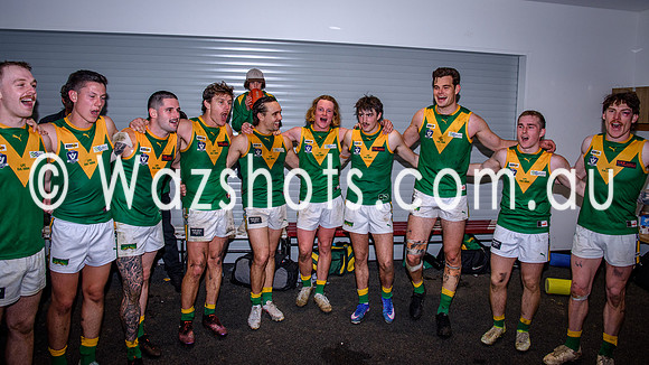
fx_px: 434
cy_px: 150
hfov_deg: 73.6
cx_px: 324
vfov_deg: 45.4
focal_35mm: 25
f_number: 5.6
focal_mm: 16
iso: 400
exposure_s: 1/160
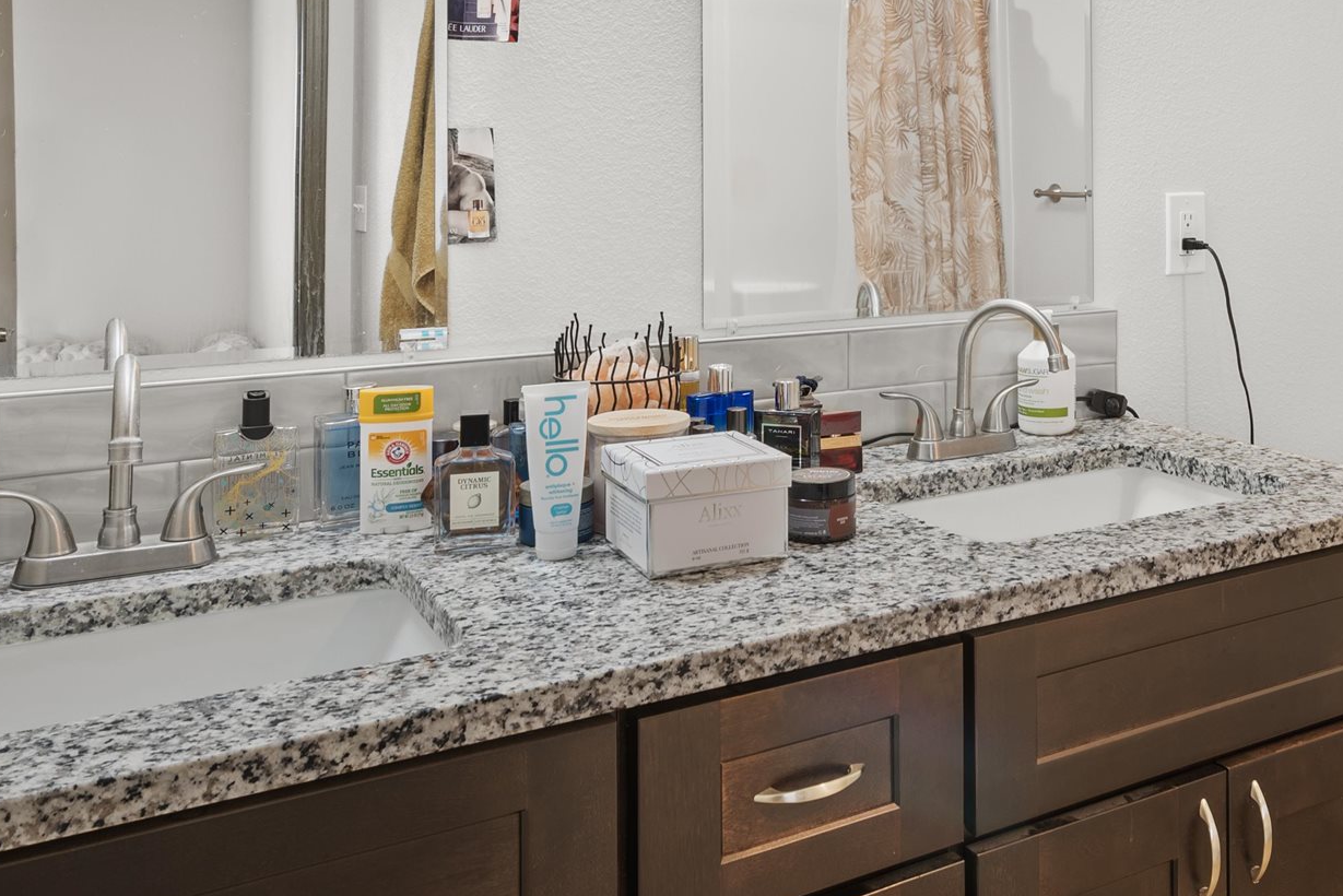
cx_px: 877
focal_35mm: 35
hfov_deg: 53.5
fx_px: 1306
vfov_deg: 36.7
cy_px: 189
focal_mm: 14
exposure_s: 2
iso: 100
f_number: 8
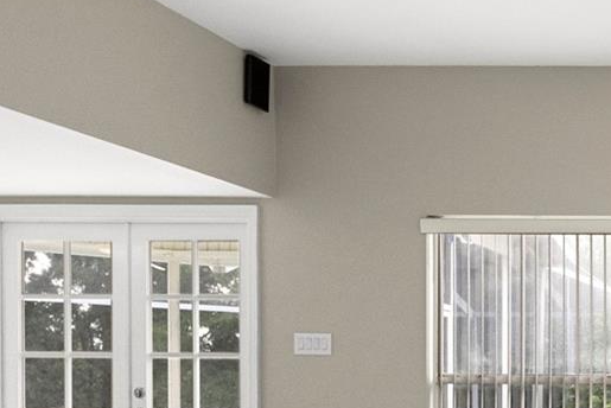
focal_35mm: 61
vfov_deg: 21.5
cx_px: 891
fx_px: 1028
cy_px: 433
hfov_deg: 25.7
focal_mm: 19.5
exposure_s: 1/40
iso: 2000
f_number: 9
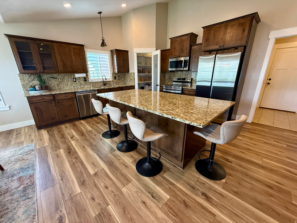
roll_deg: +0.4
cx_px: 148
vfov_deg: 85.7
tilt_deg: -17.3
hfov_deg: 102.1
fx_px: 120
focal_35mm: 14
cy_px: 112
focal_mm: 2.22
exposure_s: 1/120
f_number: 2.2
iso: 500
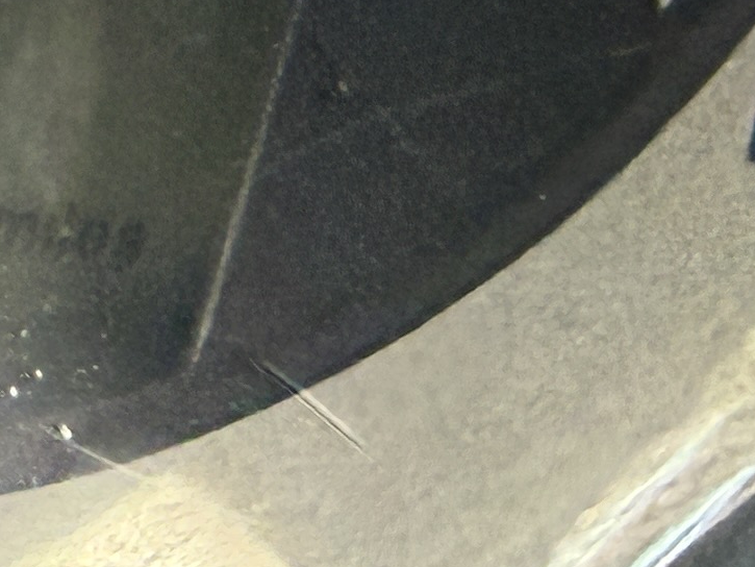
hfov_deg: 13.7
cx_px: -234
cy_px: -702
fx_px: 3032
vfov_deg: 9.7
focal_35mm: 139
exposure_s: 1/99
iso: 200
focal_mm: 2.22
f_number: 2.2
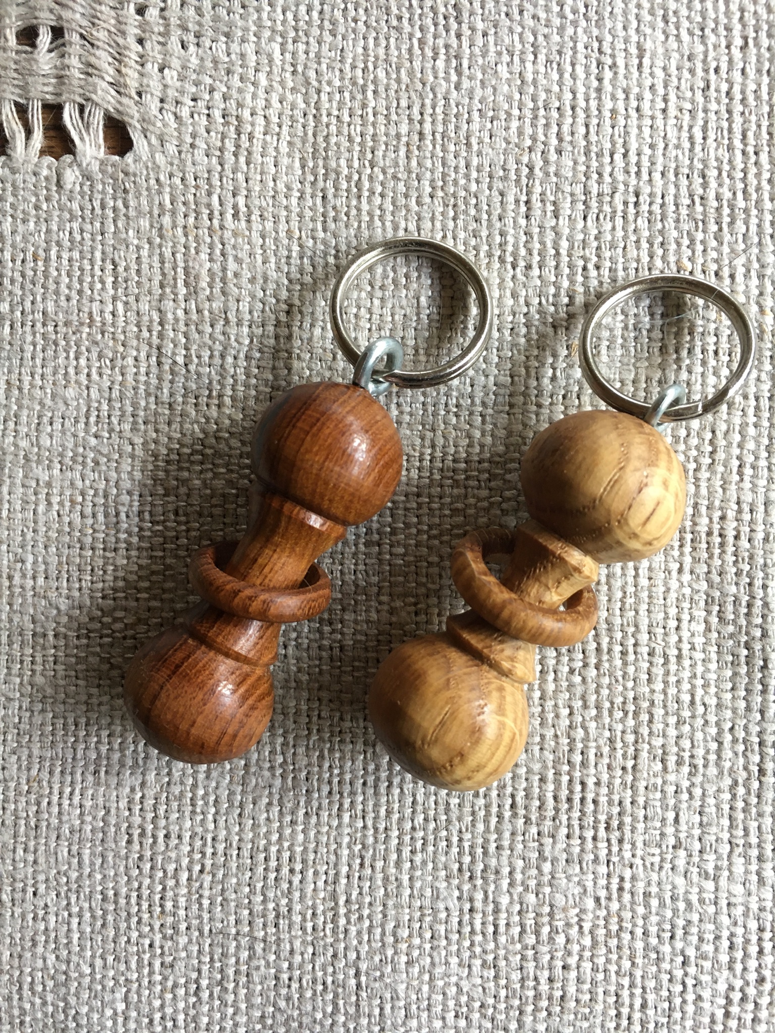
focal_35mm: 29
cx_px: 388
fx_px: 866
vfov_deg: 61.7
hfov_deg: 48.2
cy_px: 516
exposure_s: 1/33
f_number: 2.2
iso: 125
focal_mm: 4.15
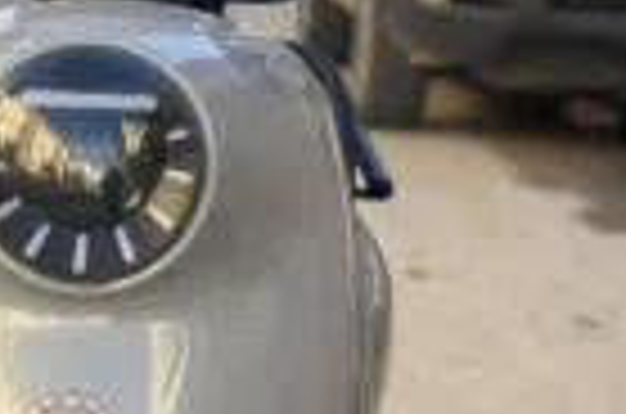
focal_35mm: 156
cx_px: 149
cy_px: 238
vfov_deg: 8.8
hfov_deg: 13.1
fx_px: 2706
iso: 20
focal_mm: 6
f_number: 2
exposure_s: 1/198
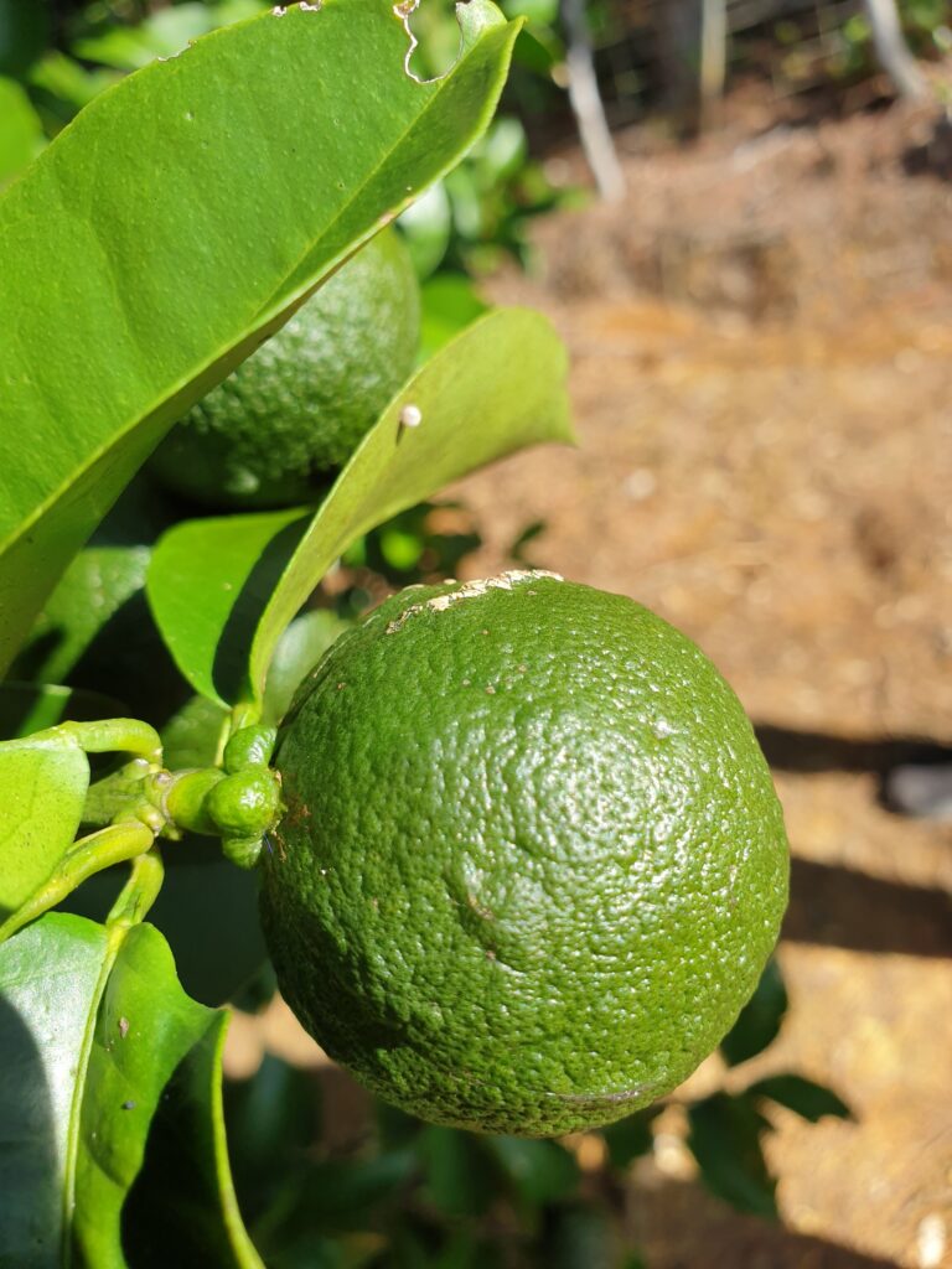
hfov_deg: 53.1
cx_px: 476
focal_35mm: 26
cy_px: 634
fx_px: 953
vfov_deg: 67.3
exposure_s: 1/571
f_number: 2.4
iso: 50
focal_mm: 4.3
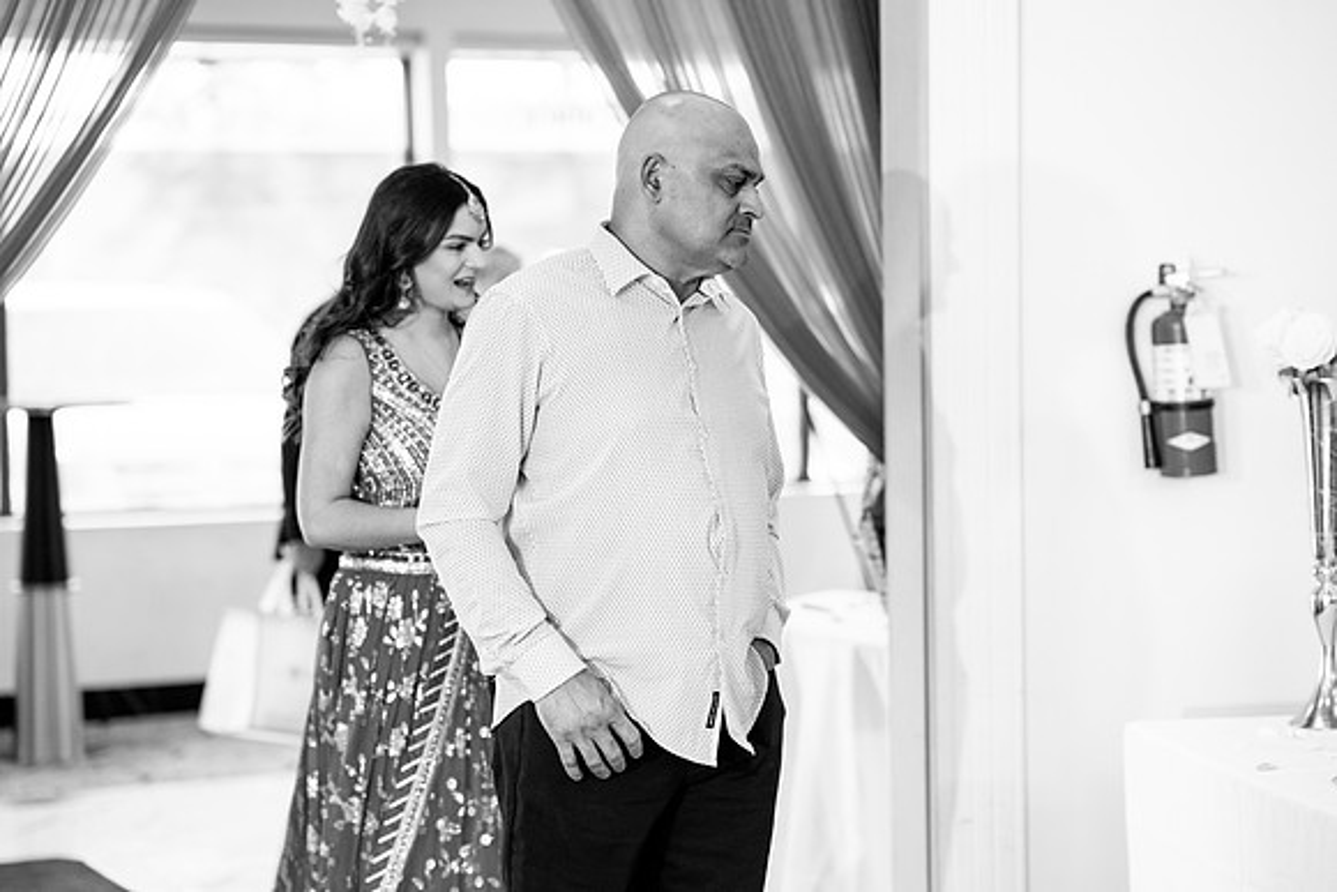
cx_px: 668
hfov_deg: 23.9
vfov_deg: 16.1
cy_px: 446
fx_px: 3157
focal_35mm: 85
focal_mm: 85
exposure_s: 1/160
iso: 800
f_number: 2.2
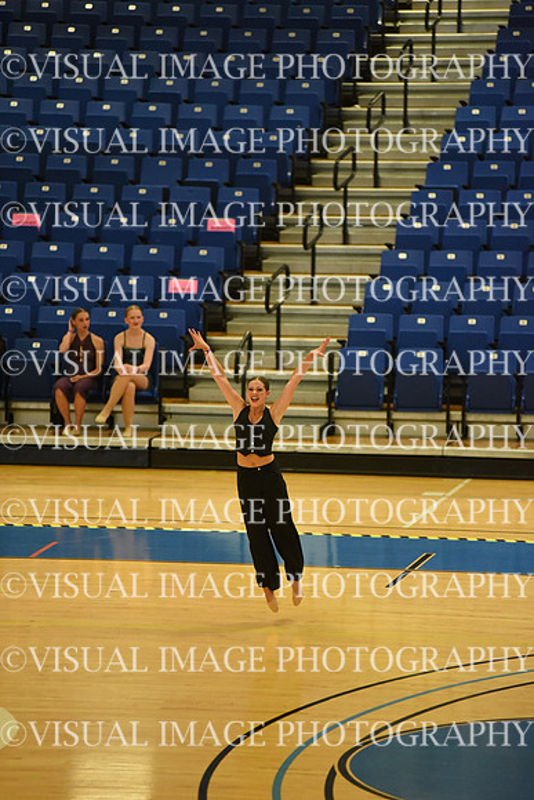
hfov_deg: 6.9
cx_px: 267
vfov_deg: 10.3
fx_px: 4447
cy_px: 400
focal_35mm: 200
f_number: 2.8
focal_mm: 200
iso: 8000
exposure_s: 1/1000
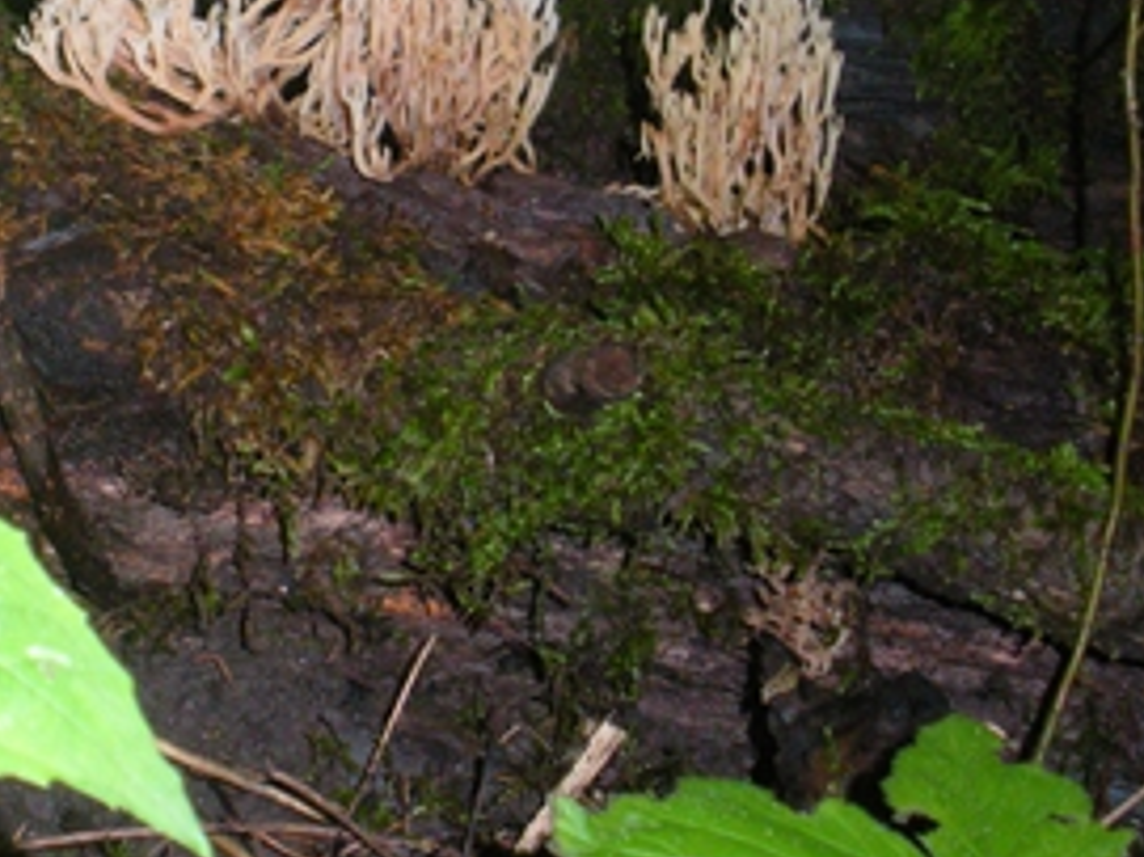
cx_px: 258
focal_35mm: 115
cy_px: 194
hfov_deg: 17.0
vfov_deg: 12.8
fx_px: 3799
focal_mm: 9.1
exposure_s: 1/60
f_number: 4.4
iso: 300
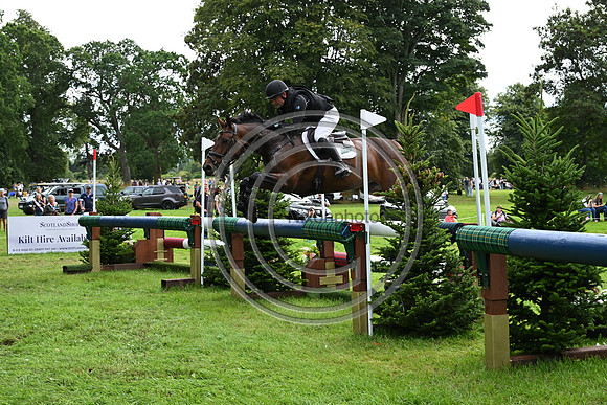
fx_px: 877
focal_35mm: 52
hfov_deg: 38.2
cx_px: 304
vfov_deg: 26.0
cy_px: 202
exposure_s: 1/1250
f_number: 5.6
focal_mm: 52
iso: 1250
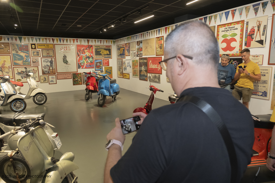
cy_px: 92
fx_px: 183
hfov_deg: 73.7
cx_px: 138
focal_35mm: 24
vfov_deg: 53.1
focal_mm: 16
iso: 2500
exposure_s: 1/160
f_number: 4
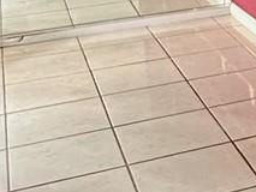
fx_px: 777
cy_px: -49
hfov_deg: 17.0
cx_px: 382
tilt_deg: -11.2
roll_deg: +1.9
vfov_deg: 13.6
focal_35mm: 105
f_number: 2.2
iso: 320
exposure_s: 1/66
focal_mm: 2.22
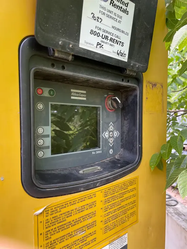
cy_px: 124
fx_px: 187
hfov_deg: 53.1
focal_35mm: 26
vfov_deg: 67.3
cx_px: 94
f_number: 1.6
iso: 40
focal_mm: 4.2
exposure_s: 1/285
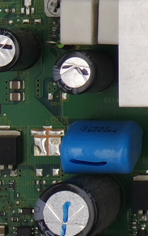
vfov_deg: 7.5
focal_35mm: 278
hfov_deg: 4.4
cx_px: 583
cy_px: -75
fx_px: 1795
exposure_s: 1/125
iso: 160
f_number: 5.6
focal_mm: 16
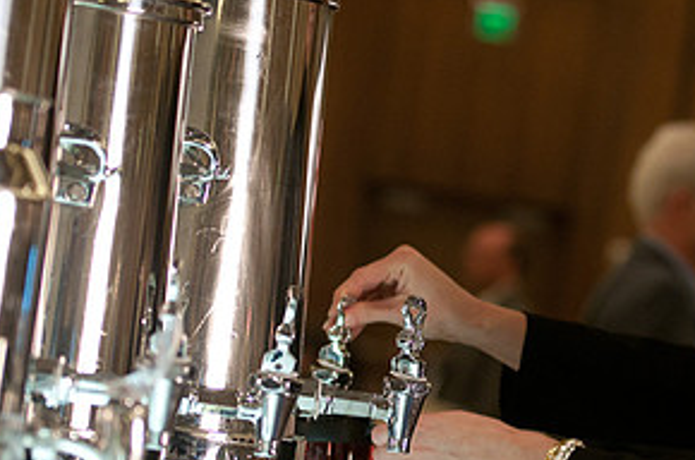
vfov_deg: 6.5
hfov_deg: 9.8
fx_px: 4045
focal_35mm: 210
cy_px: 226
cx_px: 525
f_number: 2.8
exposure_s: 1/125
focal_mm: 70
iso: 640
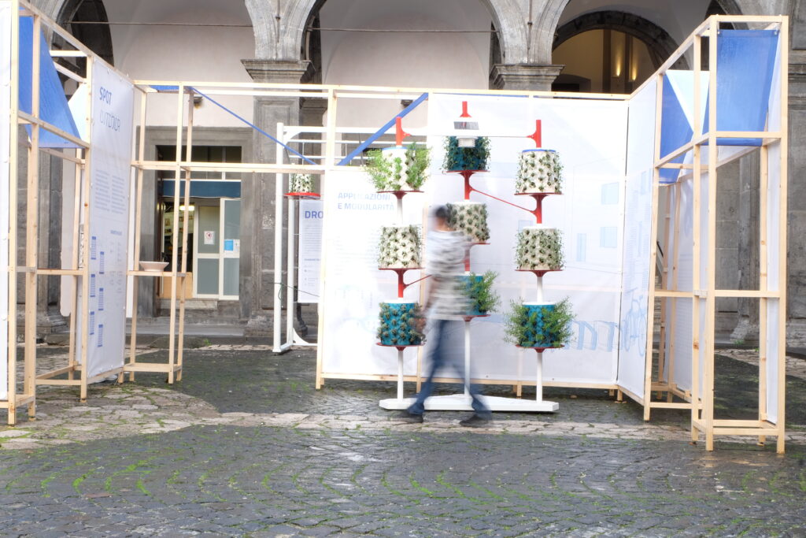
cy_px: 269
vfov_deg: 26.5
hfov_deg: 38.9
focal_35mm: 51
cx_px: 403
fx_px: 1142
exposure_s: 1/4
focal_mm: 34
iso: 320
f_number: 22
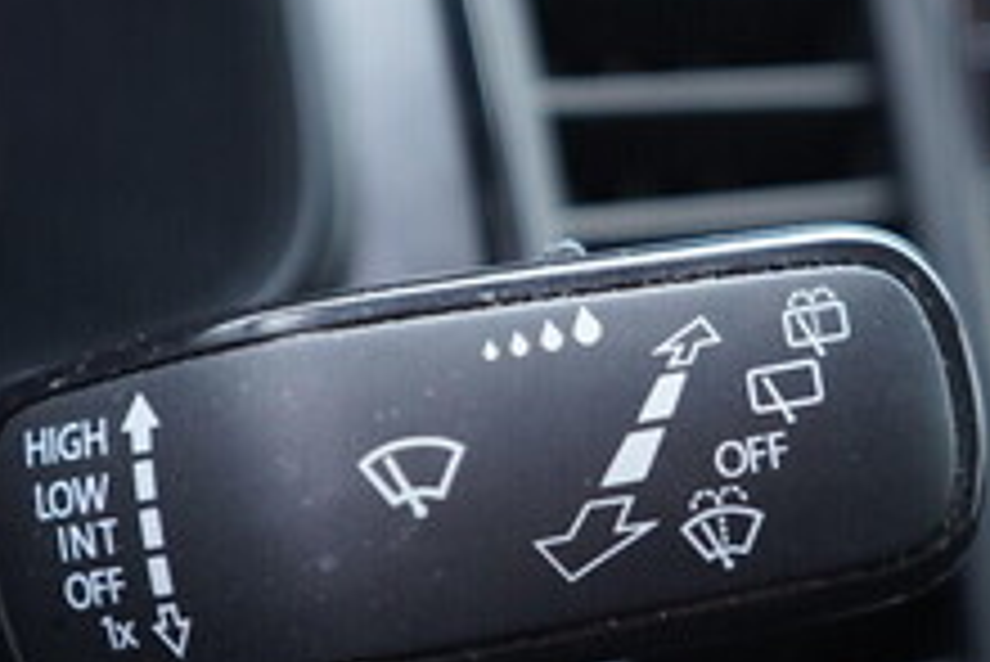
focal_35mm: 90
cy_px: 394
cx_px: 562
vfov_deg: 15.2
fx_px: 2477
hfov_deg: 22.6
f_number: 2.8
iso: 400
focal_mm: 24
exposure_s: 1/40
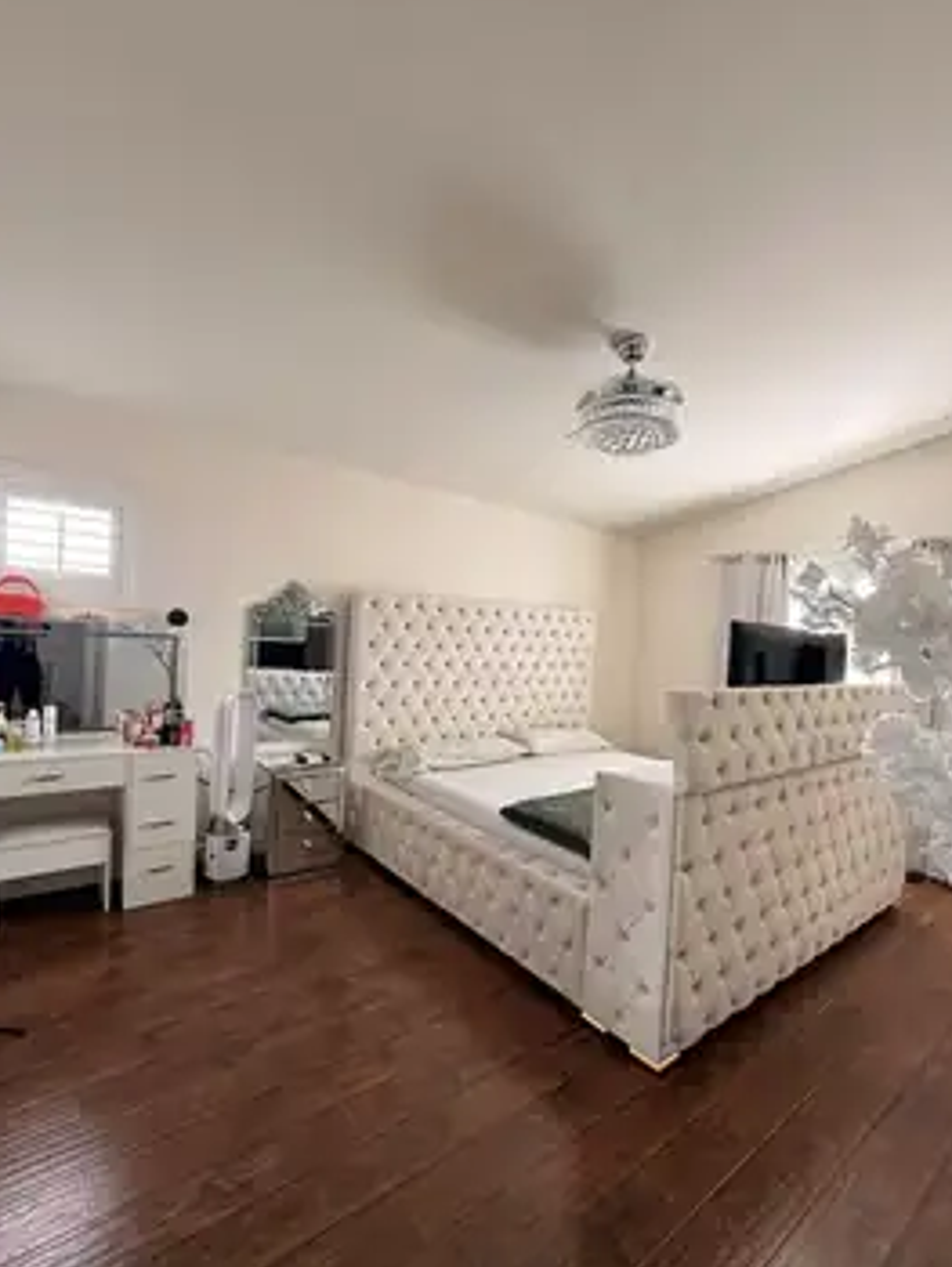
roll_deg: -3.0
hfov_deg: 78.1
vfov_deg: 94.4
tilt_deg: -2.0
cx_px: 492
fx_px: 586
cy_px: 666
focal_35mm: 16
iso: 100
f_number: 2.2
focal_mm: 2.22
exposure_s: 1/99
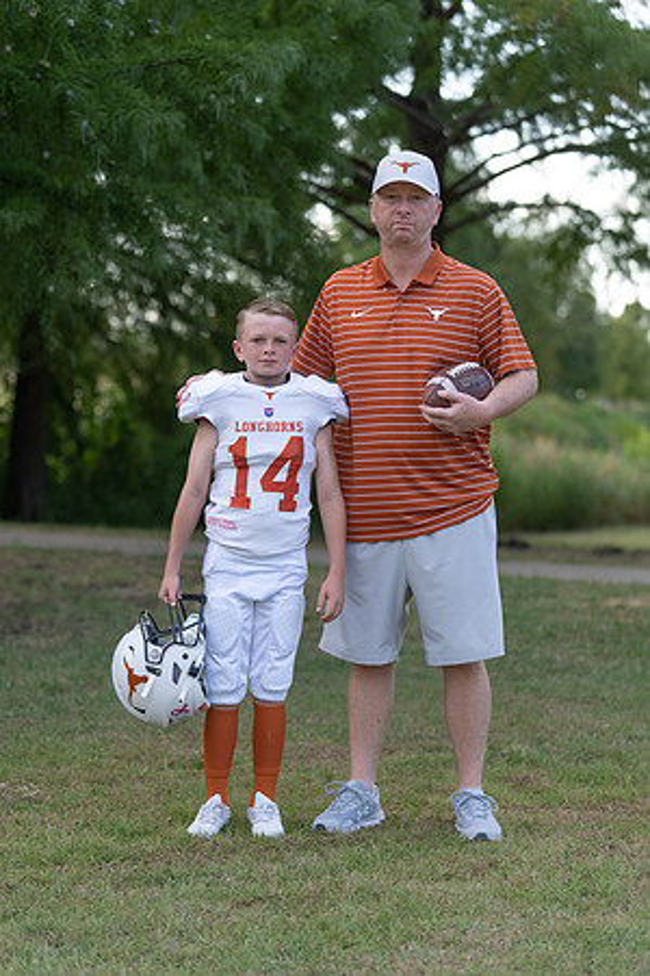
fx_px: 2383
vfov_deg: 23.1
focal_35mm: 88
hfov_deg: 15.5
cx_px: 325
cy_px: 488
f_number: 2.8
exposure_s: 1/400
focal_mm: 88
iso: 100
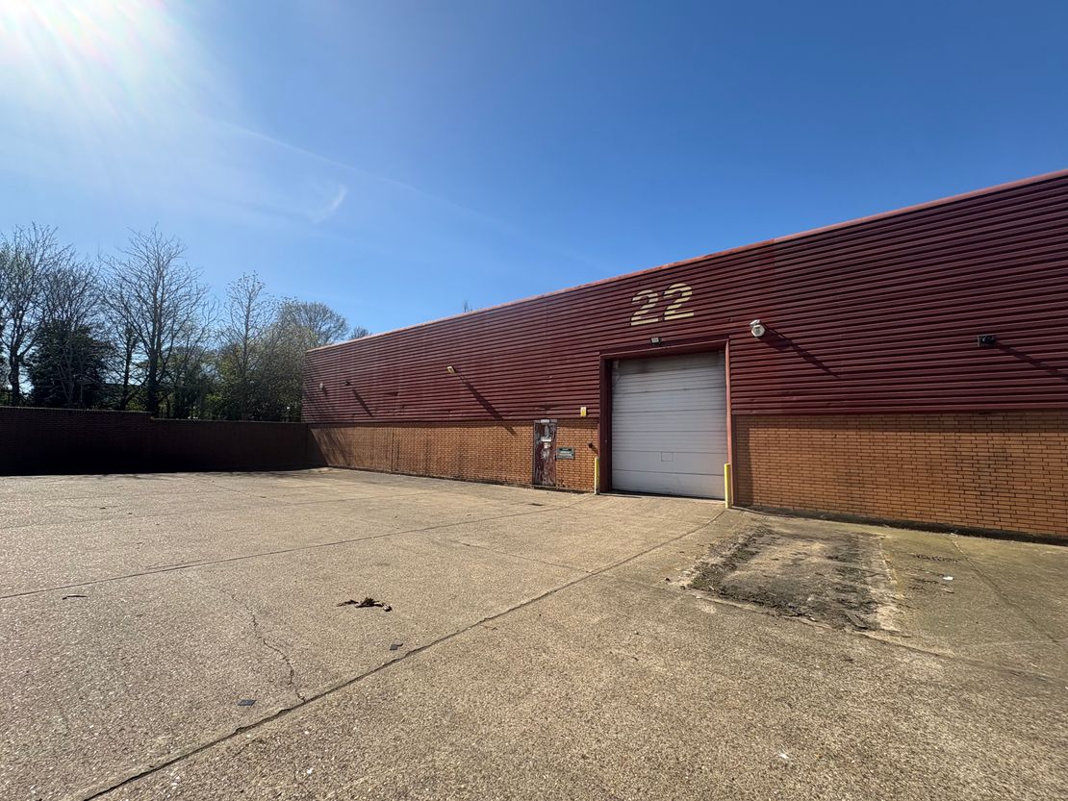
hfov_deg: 102.1
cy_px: 400
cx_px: 534
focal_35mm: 14
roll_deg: -1.1
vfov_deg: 85.7
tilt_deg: +4.8
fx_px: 432
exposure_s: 1/1395
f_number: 2.2
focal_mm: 2.22
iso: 40
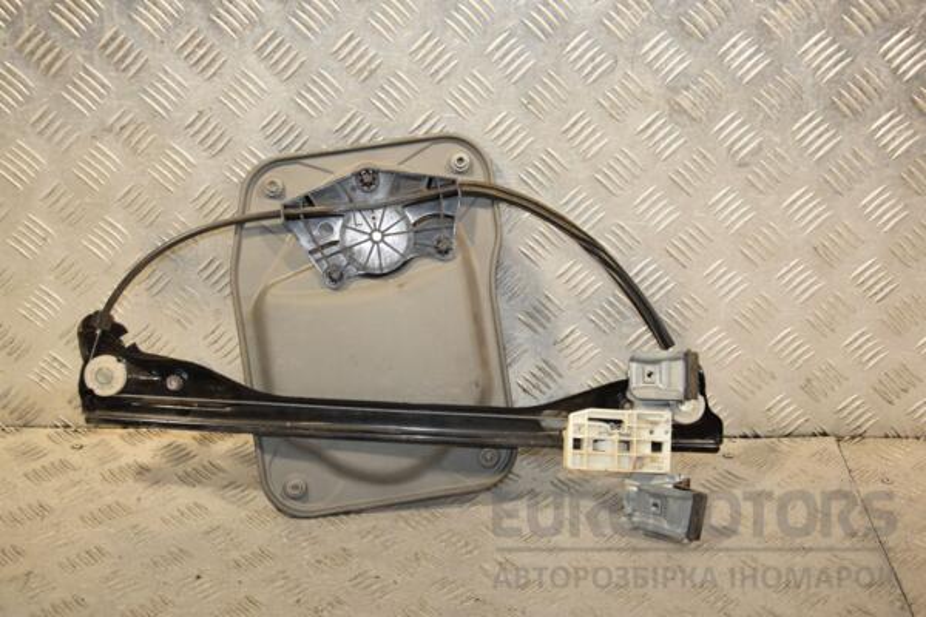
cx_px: 463
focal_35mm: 57
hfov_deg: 35.1
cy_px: 308
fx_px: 1466
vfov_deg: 23.8
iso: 800
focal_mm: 38
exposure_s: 1/200
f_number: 5.6
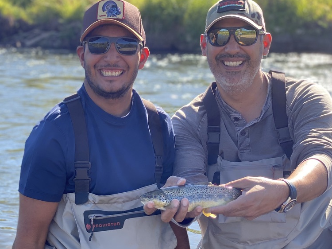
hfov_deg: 27.4
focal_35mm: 71
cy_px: 137
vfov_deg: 20.7
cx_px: 160
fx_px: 681
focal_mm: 6
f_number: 2
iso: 20
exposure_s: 1/202
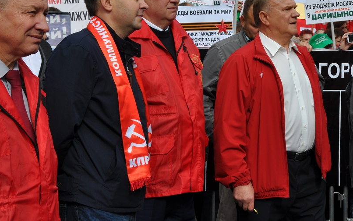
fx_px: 750
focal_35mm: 78
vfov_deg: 16.6
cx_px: 245
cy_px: 34
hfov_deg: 26.3
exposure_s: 1/160
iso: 200
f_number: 13
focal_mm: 32
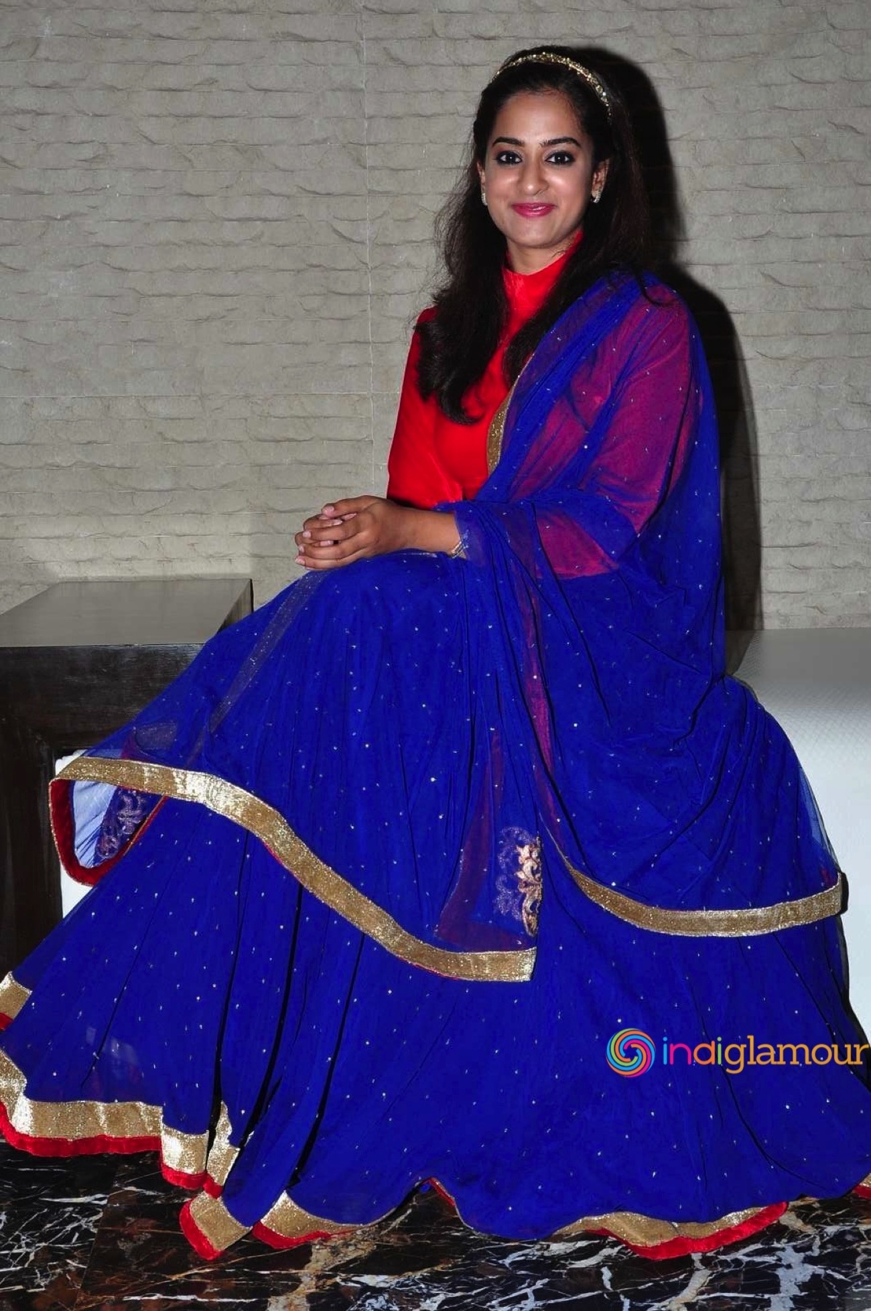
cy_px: 656
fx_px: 1637
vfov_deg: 43.6
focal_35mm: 45
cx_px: 436
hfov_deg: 29.8
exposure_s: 1/125
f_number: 13
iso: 400
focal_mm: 30
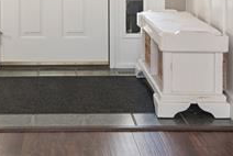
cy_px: -46
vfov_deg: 15.9
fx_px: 531
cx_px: 75
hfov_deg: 24.6
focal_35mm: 82
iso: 320
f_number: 8
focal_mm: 17
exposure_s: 1/15
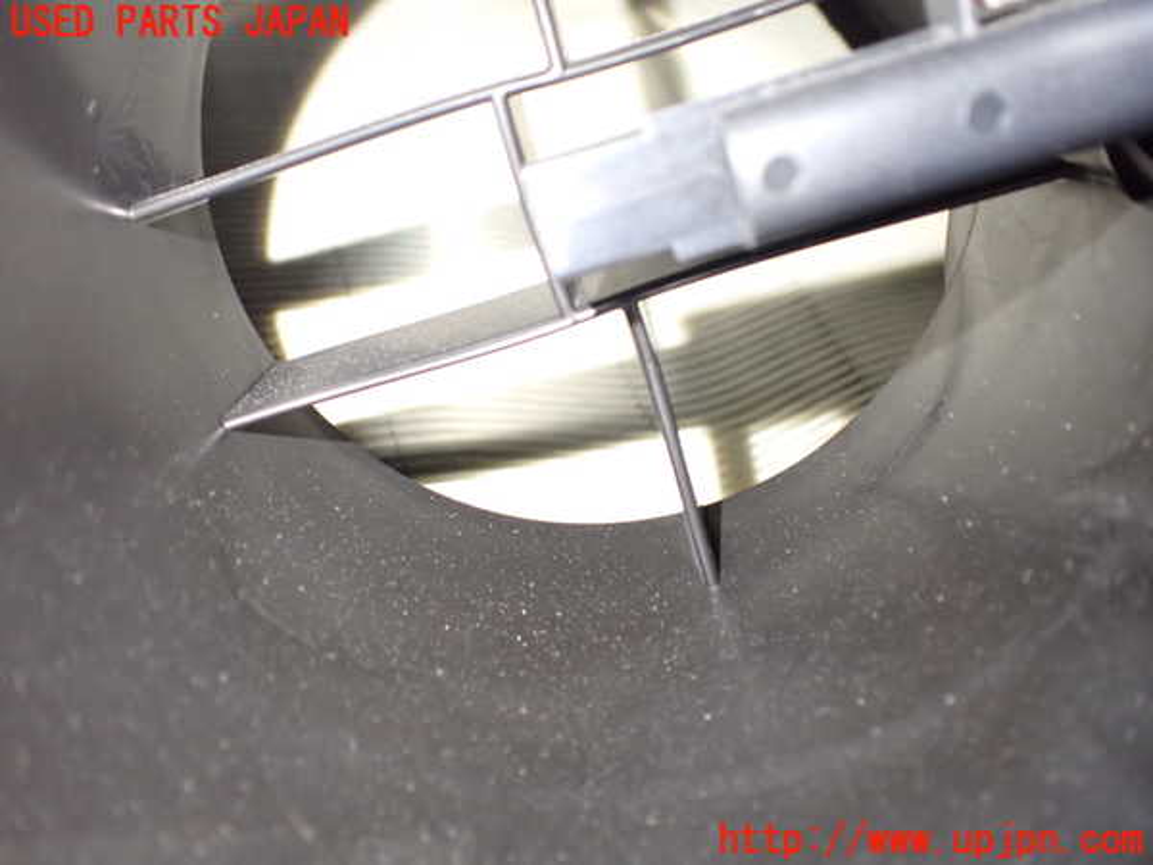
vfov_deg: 46.8
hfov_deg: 60.0
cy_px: 432
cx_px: 576
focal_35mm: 30
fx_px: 999
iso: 1250
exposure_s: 1/30
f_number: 2.3
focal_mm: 5.4
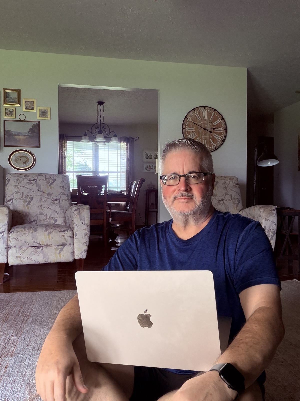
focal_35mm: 30
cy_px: 200
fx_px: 347
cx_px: 150
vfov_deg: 60.0
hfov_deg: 46.8
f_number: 1.9
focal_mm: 2.71
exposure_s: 1/60
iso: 200
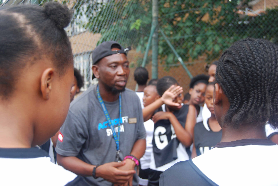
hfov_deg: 43.6
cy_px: 93
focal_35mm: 45
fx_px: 348
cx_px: 139
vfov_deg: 29.9
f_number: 5
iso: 200
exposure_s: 1/100
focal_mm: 30
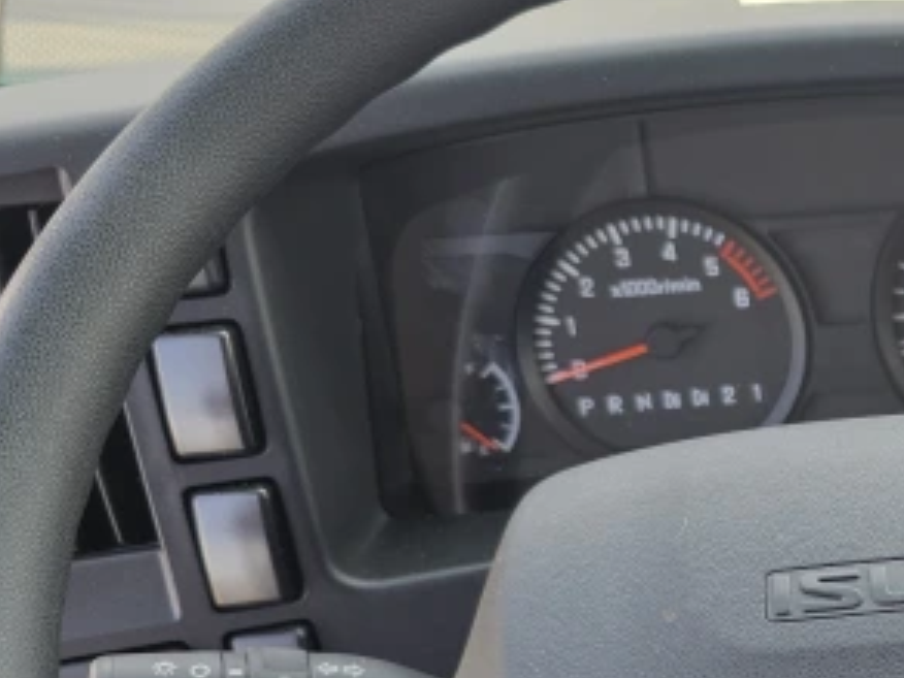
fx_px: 1645
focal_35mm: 63
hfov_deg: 26.7
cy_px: 557
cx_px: 1127
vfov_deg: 22.9
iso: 50
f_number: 1.7
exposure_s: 1/180
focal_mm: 6.3
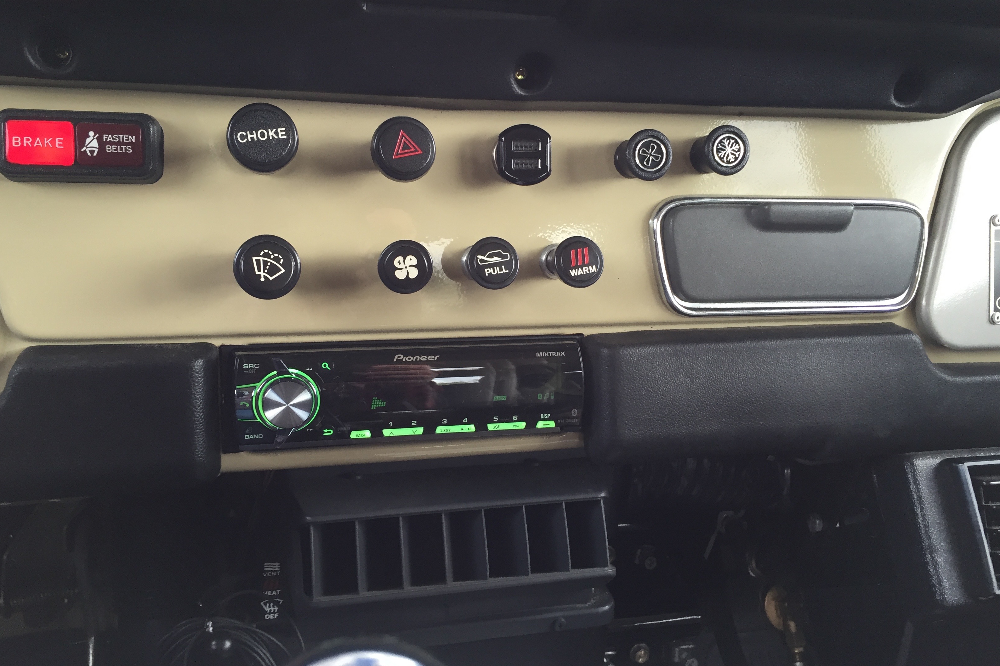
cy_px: 320
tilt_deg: -14.7
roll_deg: -2.9
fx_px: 861
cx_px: 506
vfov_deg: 42.3
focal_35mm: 31
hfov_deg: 60.3
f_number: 2.2
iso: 32
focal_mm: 4.15
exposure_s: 1/40
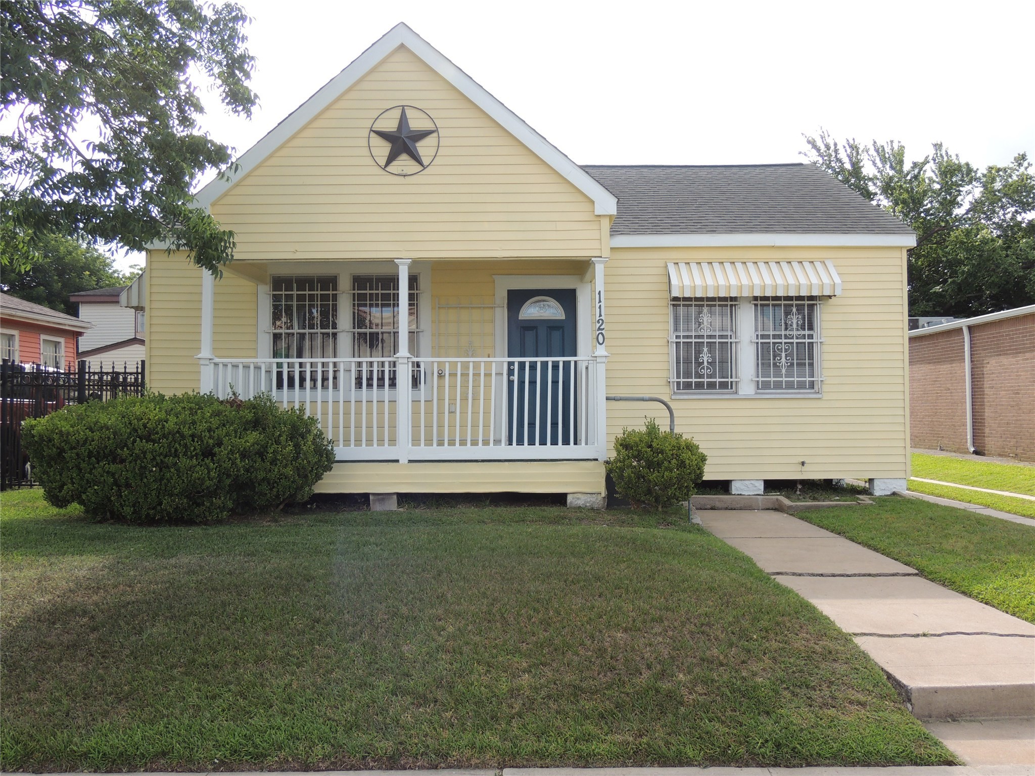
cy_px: 388
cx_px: 518
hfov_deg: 60.0
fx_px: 897
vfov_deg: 46.8
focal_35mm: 30
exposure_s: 1/400
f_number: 3.1
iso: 100
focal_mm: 5.3
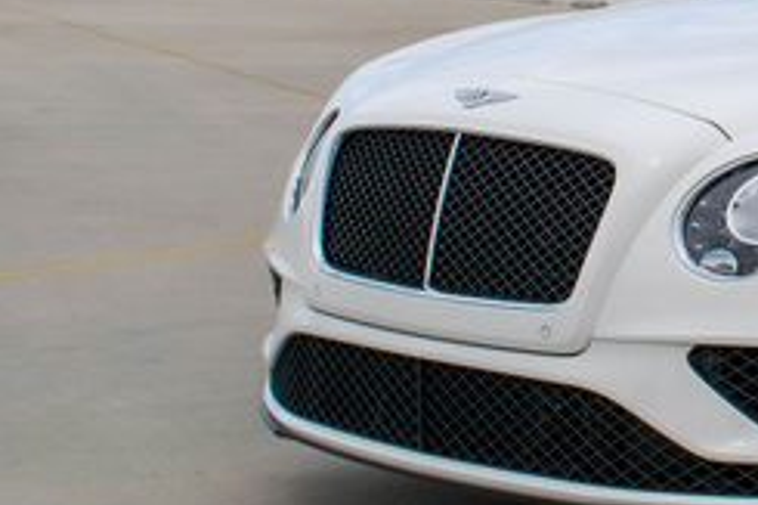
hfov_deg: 16.9
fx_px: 2378
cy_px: -57
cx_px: 1036
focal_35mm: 113
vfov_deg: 11.9
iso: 400
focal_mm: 18
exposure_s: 1/2000
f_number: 7.1
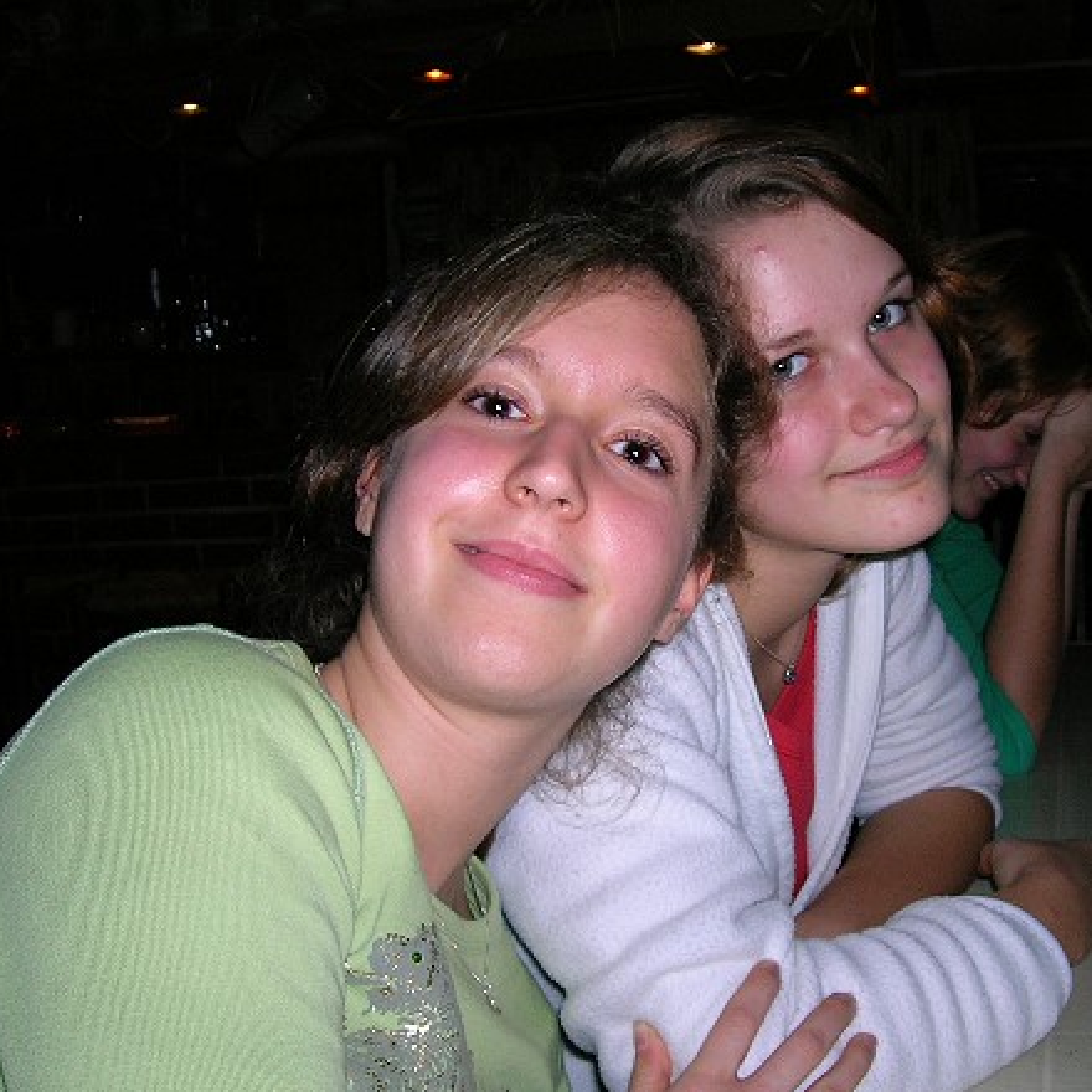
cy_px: 556
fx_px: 1463
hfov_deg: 40.6
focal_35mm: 41
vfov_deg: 40.9
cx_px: 695
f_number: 4.9
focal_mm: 5.7
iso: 50
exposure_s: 1/60.1
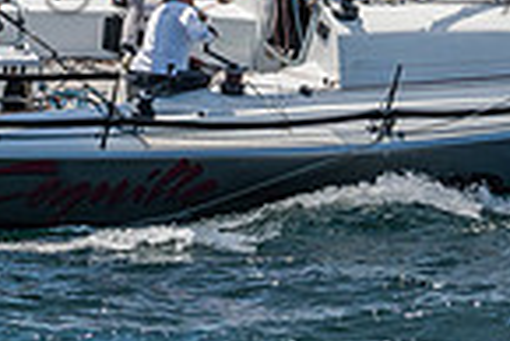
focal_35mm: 683
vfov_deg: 2.0
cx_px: 170
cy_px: -256
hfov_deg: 3.0
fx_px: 9685
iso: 250
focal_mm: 140
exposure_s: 1/2000
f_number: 6.3
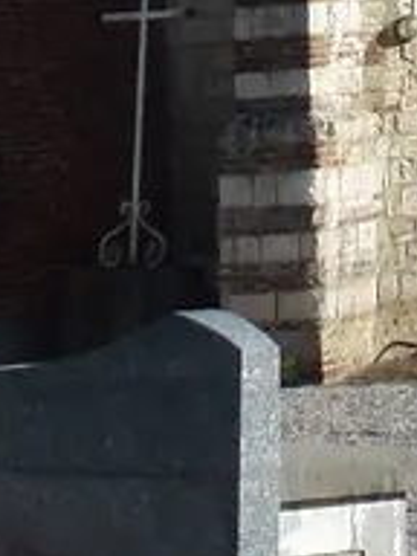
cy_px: -817
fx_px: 2570
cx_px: 788
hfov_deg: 8.8
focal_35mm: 160
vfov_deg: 10.5
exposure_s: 1/1000
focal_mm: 4.3
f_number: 3.5
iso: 100
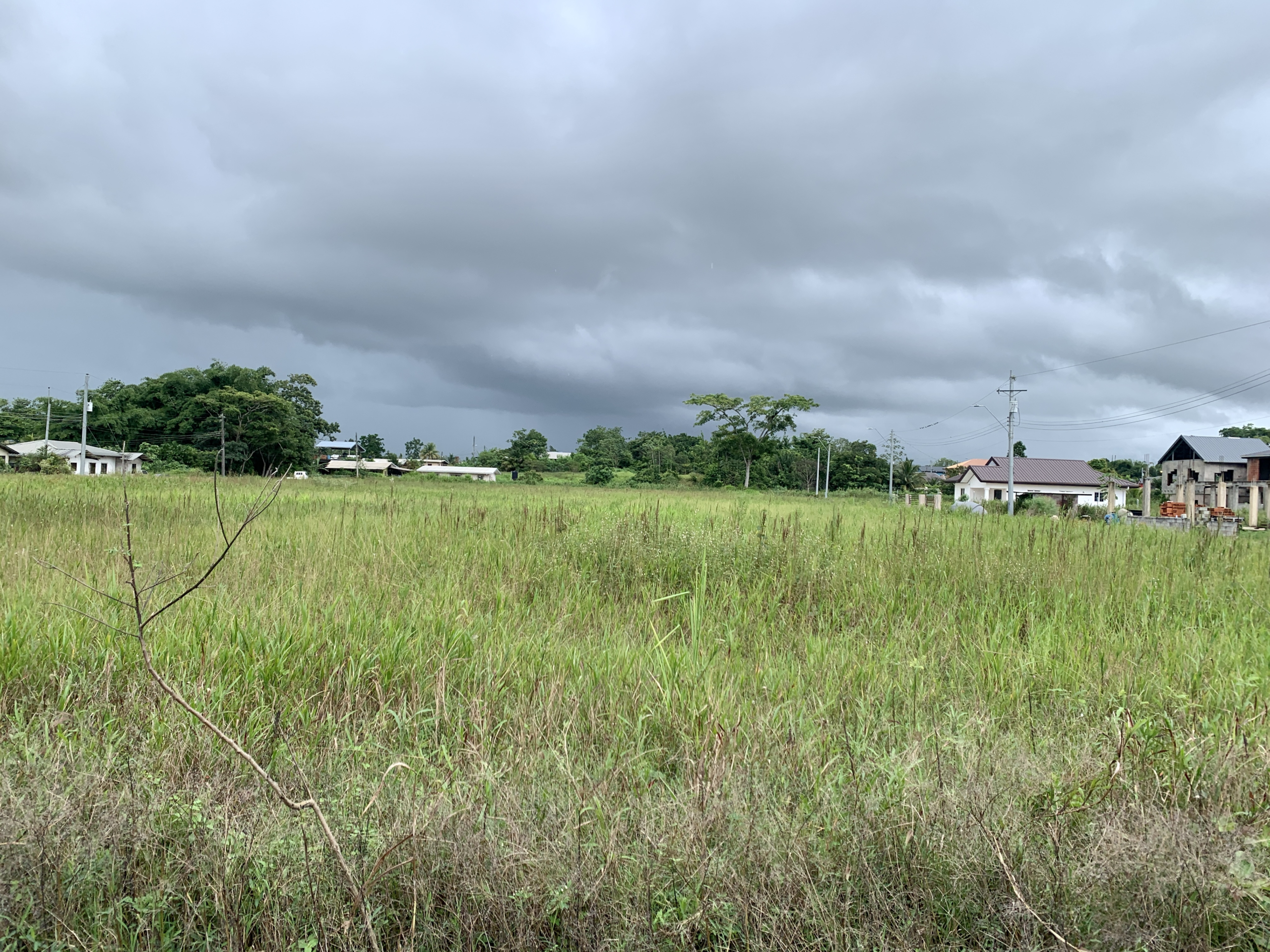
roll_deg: -2.9
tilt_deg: +3.1
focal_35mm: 26
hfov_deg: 67.3
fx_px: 954
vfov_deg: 53.1
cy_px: 476
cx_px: 635
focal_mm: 4.25
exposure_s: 1/1043
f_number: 1.8
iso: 25
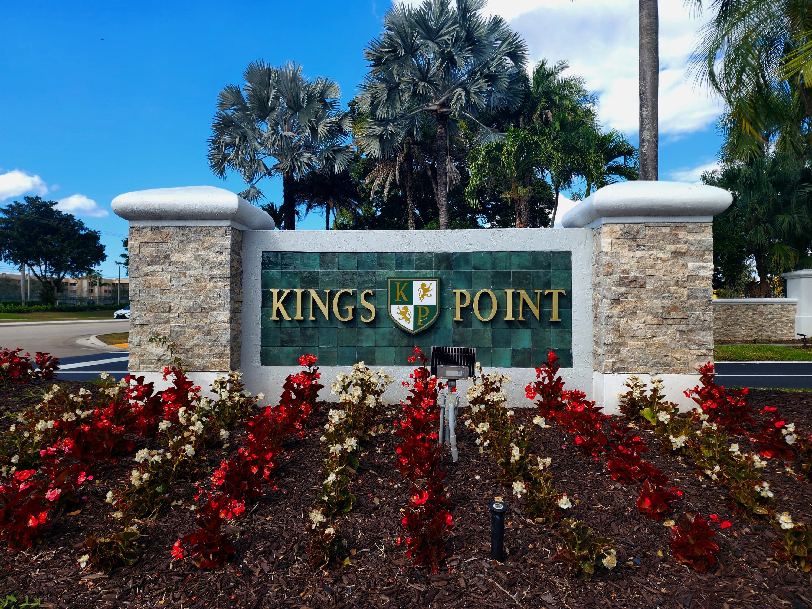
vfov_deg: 58.9
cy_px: 304
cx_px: 406
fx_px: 540
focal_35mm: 23
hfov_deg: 73.9
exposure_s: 1/625
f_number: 1.8
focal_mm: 6.4
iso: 12
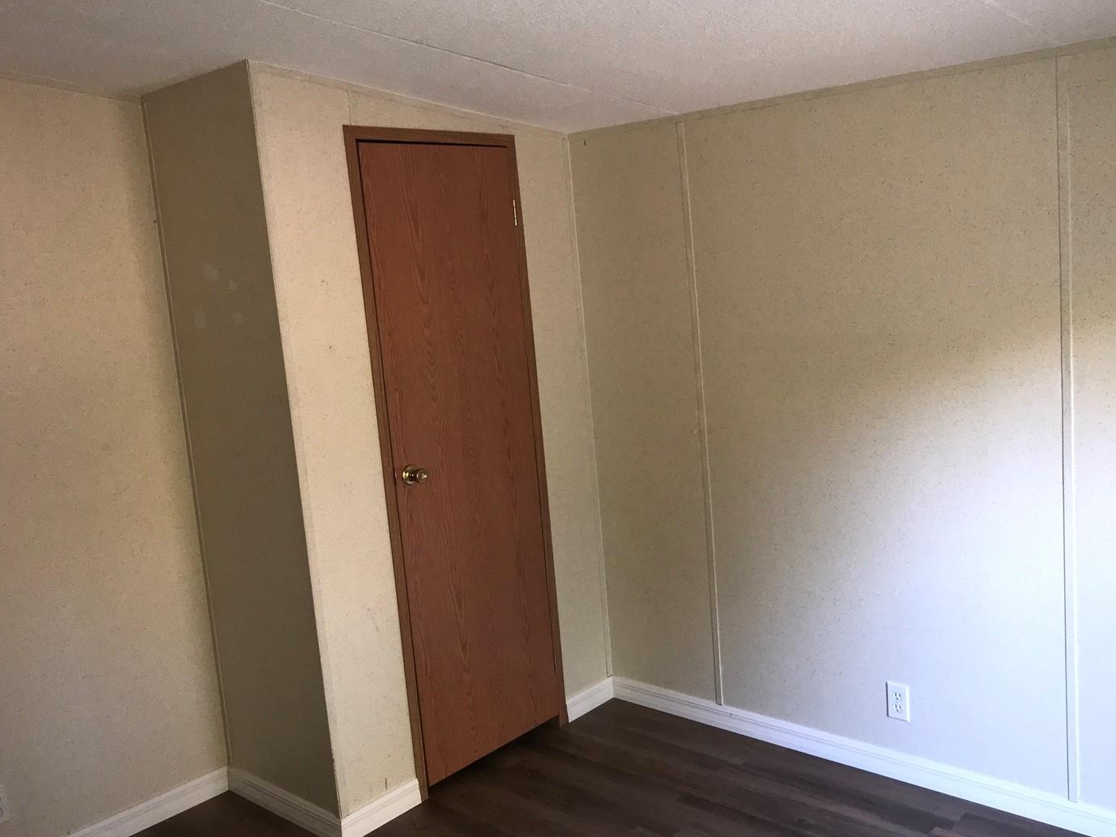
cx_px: 629
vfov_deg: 44.1
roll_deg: +3.9
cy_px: 396
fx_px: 1032
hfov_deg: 56.6
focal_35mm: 32
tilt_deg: -8.0
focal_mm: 3.99
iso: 50
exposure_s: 1/30
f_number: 1.8
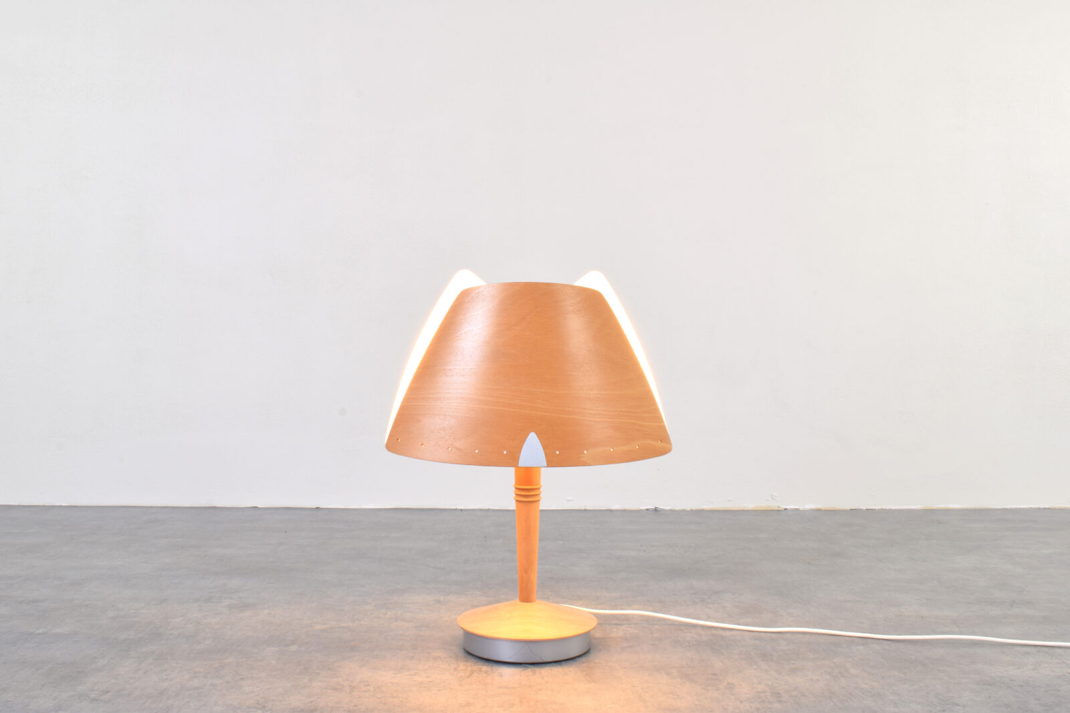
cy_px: 356
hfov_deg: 53.1
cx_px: 535
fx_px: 1070
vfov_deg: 36.9
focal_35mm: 36
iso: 100
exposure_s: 1.6
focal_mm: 24
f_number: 18
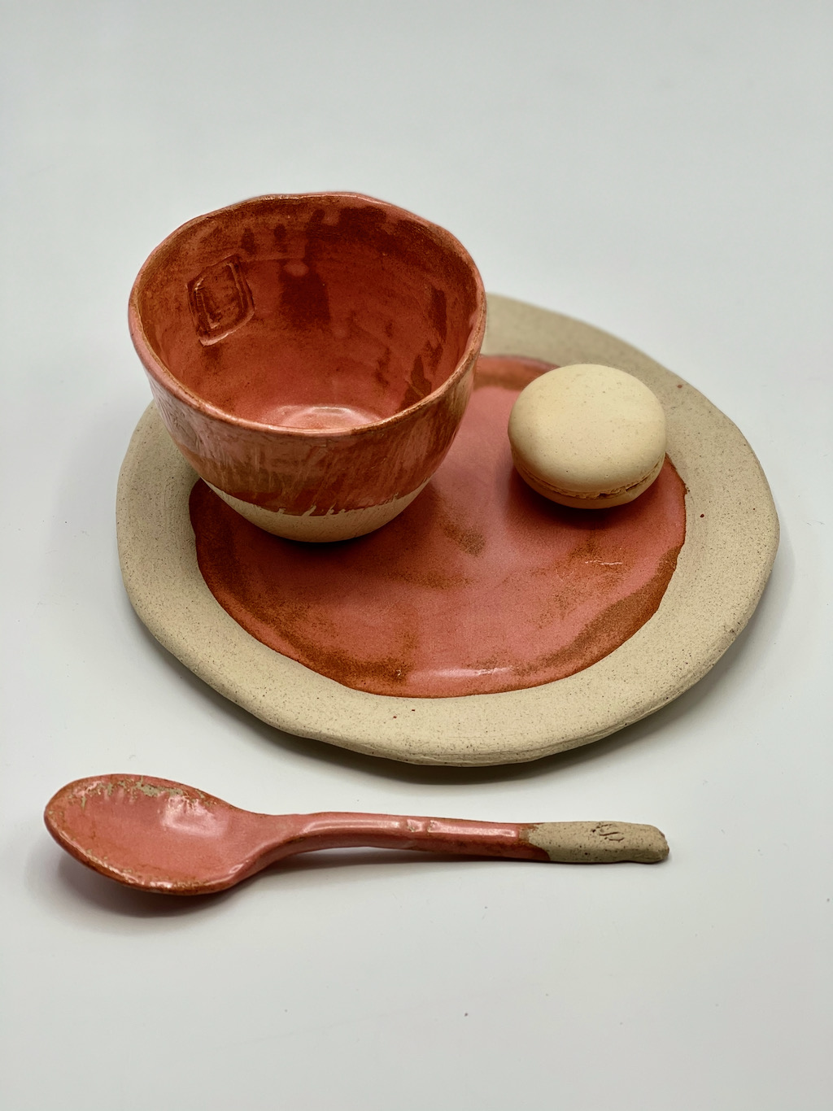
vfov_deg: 30.3
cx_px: 416
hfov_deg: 22.9
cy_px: 556
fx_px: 2054
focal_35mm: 64
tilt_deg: -45.8
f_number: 2.2
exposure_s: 1/154
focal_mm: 7.5
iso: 20
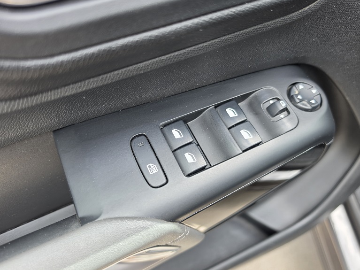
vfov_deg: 56.8
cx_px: 180
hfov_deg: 71.6
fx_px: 250
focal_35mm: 24
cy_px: 139
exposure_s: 1/180
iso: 25
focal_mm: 6.5
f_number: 1.4
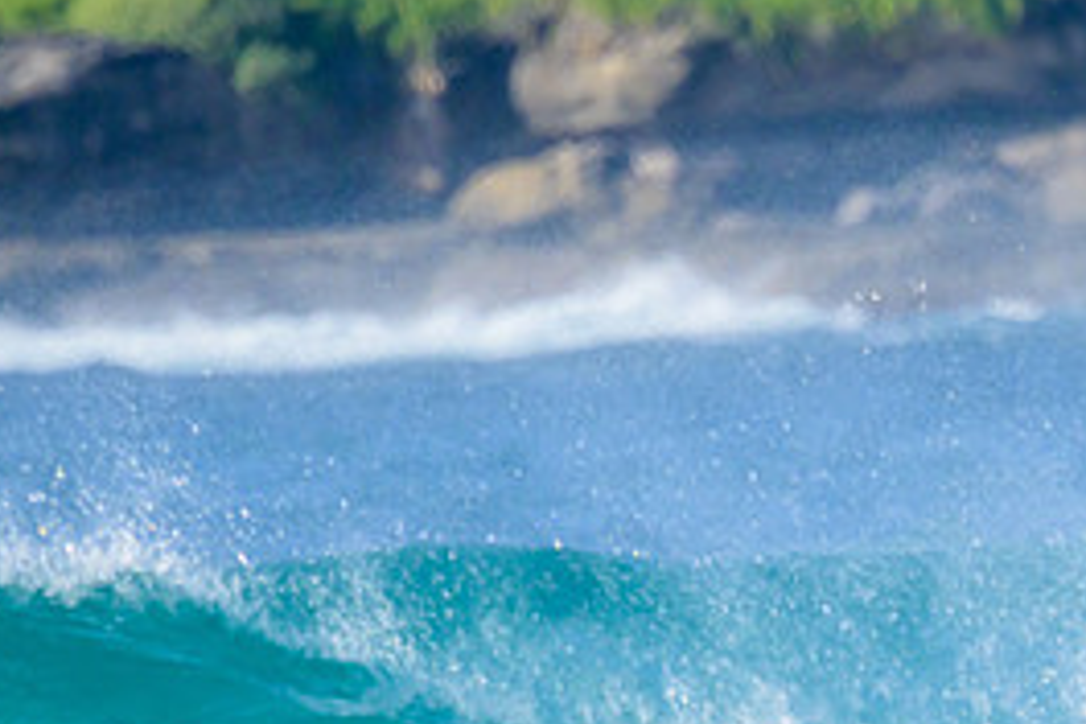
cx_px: 1098
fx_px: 52999
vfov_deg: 0.8
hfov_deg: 1.2
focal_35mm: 1757
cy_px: 788
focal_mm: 800
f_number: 11
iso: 1100
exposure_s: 1/2000
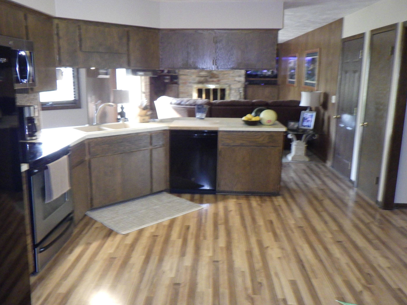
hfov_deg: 58.3
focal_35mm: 31
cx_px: 196
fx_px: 364
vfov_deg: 45.4
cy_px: 153
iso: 800
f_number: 3.5
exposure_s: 1/40
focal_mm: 5
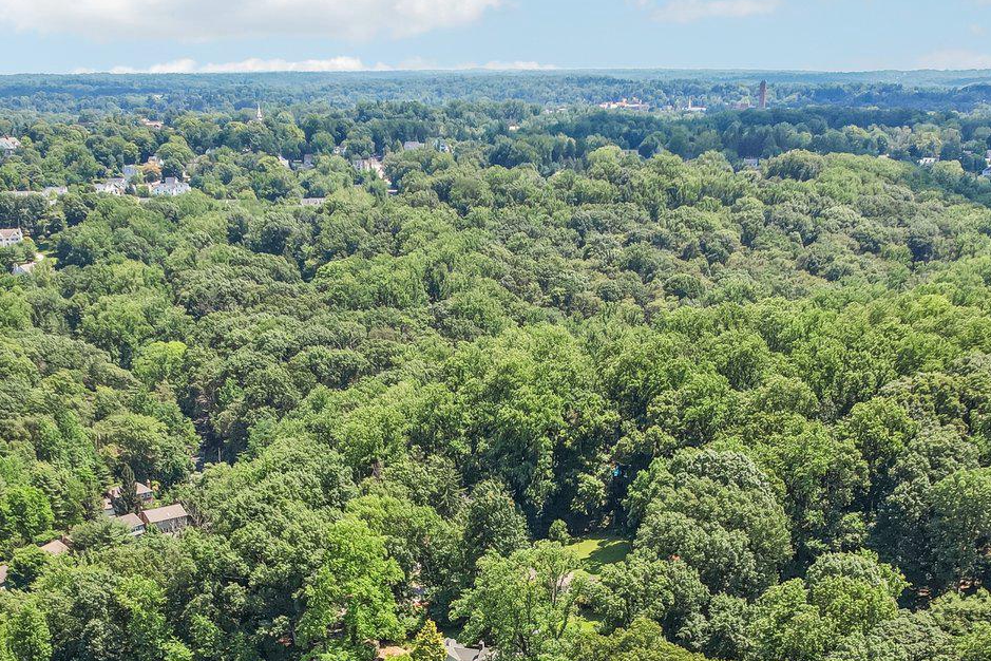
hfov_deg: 41.1
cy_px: 681
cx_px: 506
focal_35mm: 48
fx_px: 1321
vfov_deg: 26.4
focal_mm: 8.4
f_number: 2.8
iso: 110
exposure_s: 1/1000
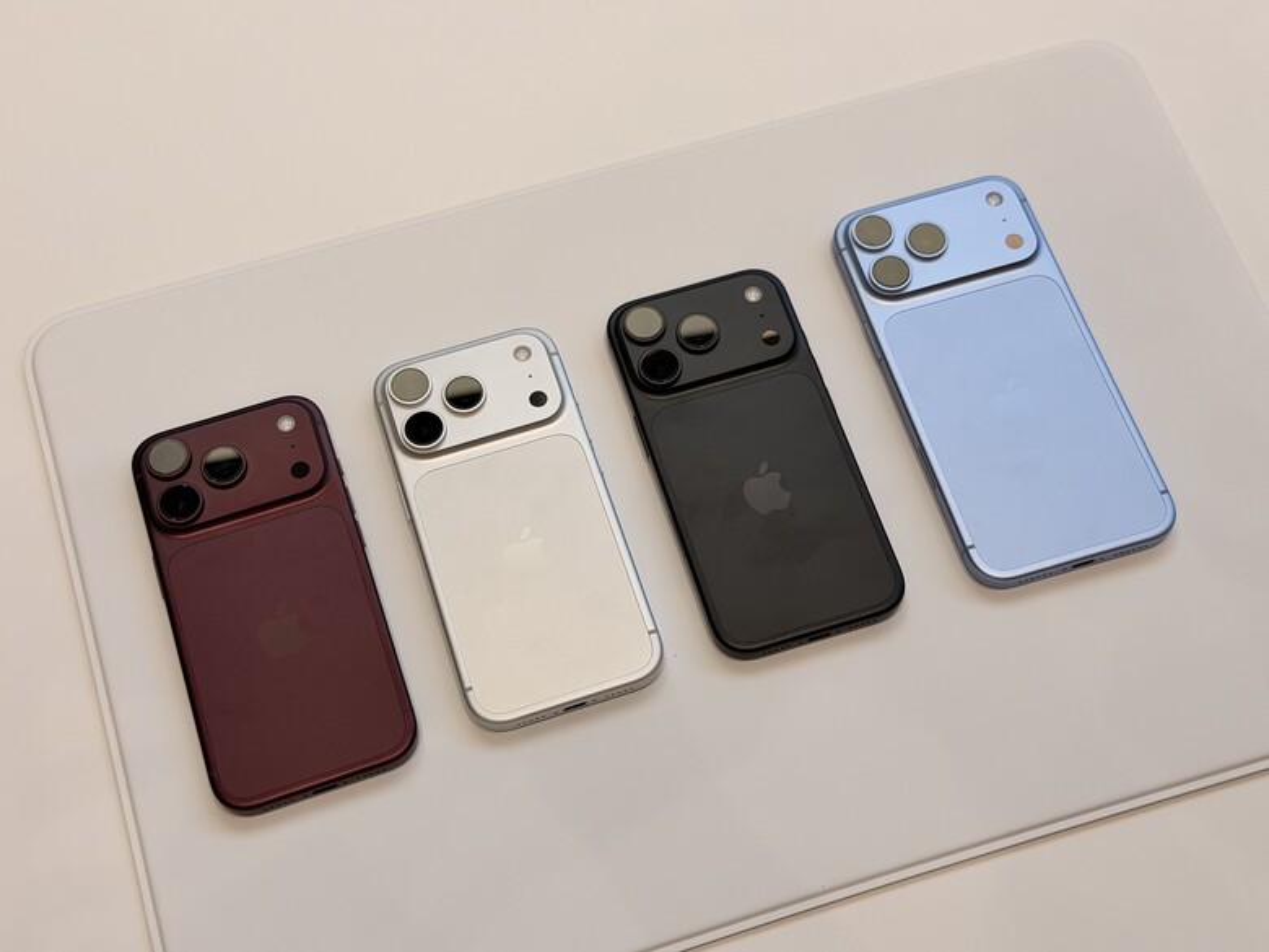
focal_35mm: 48
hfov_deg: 39.7
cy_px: 476
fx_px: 1760
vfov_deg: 30.3
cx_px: 634
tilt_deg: -64.0
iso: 64
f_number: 1.78
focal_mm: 6.76
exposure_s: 1/306
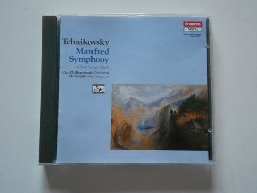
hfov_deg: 61.7
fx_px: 215
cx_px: 128
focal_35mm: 29
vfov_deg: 48.2
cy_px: 96
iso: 400
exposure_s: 1/25
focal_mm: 5.1
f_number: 3.4
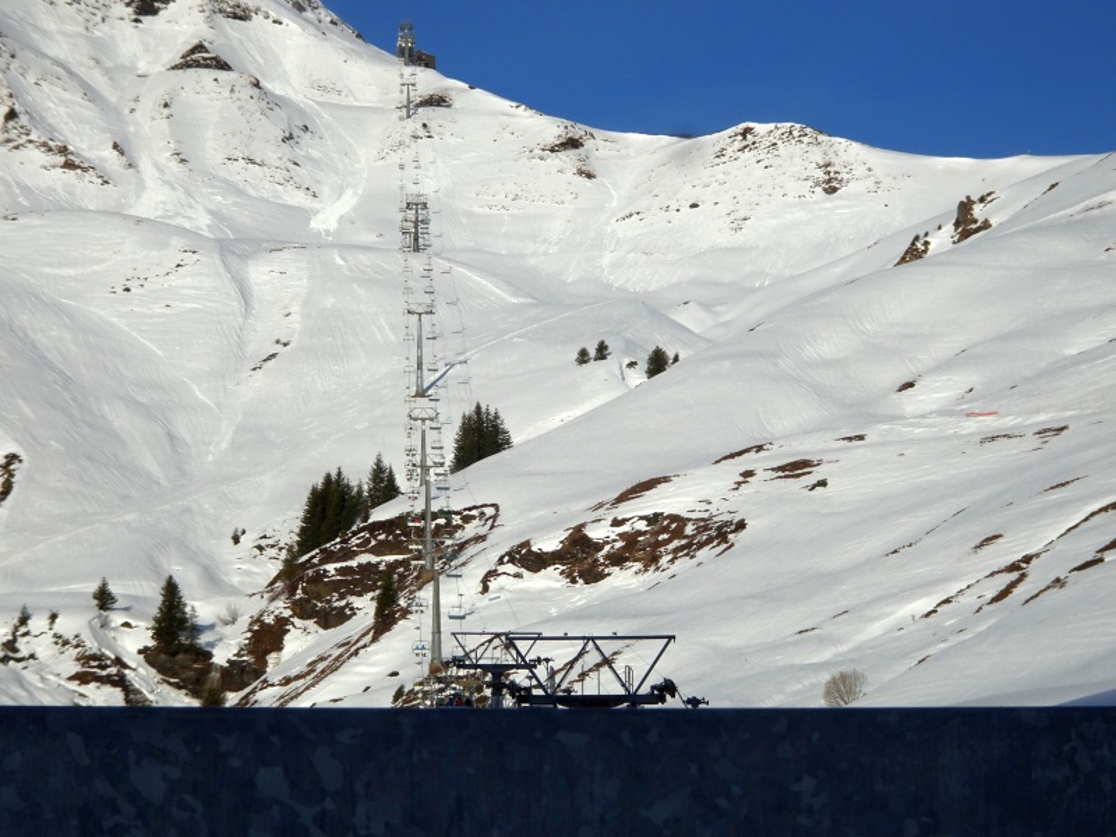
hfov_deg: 17.1
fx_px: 3708
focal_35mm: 115
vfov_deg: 12.9
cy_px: 418
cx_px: 558
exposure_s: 1/1000
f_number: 5.6
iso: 80
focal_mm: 19.68
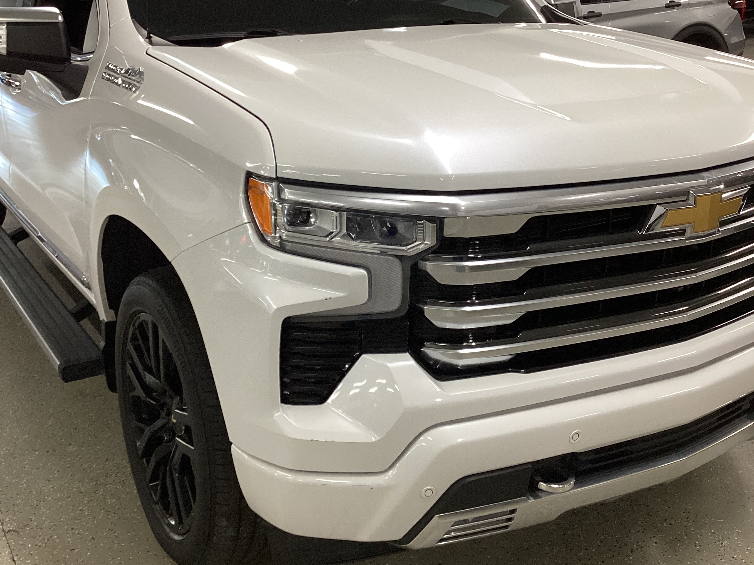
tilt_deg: -17.0
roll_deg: -0.5
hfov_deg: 44.8
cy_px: 216
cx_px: 381
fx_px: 915
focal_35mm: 42
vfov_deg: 34.2
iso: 125
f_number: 2.4
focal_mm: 3.3
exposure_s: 1/50
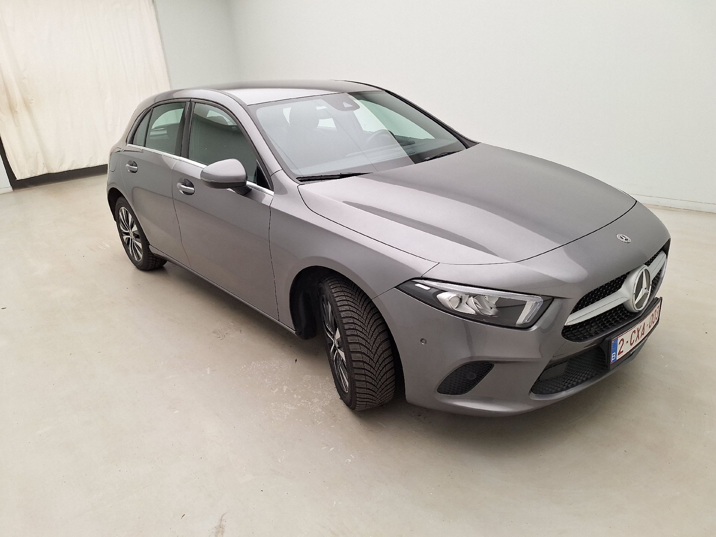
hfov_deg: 73.9
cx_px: 358
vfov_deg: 58.9
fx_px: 476
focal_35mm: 23
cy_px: 268
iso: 50
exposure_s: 1/100
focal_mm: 5.54
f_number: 1.8
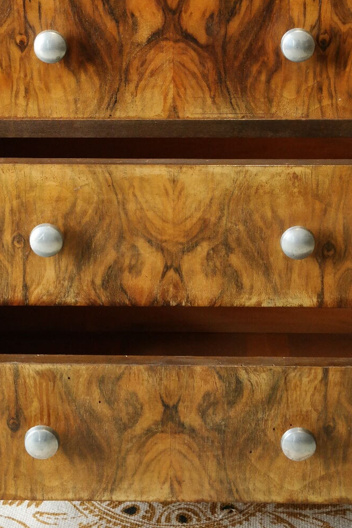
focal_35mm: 92
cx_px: 174
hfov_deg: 14.9
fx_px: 1348
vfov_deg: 21.9
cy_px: 123
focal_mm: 35
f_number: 5.6
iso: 1600
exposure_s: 1/30
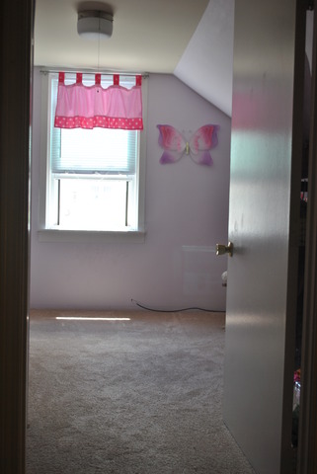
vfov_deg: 41.1
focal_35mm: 48
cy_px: 237
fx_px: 633
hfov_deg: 28.1
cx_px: 158
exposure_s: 1/50
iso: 200
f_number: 4.8
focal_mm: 32
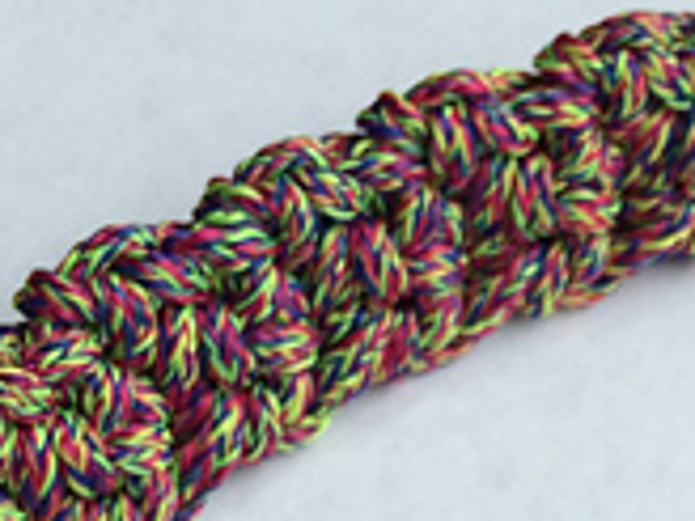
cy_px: 716
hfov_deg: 16.7
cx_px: 839
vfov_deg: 12.6
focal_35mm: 113
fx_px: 2269
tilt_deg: -66.6
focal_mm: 4.15
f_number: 2.2
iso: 32
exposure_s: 1/193
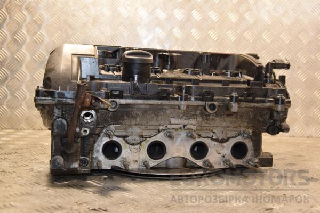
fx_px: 400
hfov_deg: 43.6
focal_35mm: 45
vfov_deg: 29.9
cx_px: 160
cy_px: 106
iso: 800
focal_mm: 30
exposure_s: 1/125
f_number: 5
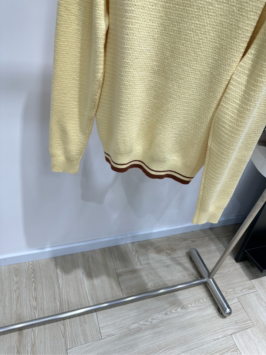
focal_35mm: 24
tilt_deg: -38.4
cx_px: 133
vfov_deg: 71.6
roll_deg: -12.6
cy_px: 178
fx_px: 246
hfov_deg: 56.8
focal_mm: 6.86
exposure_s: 1/100
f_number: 1.78
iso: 64
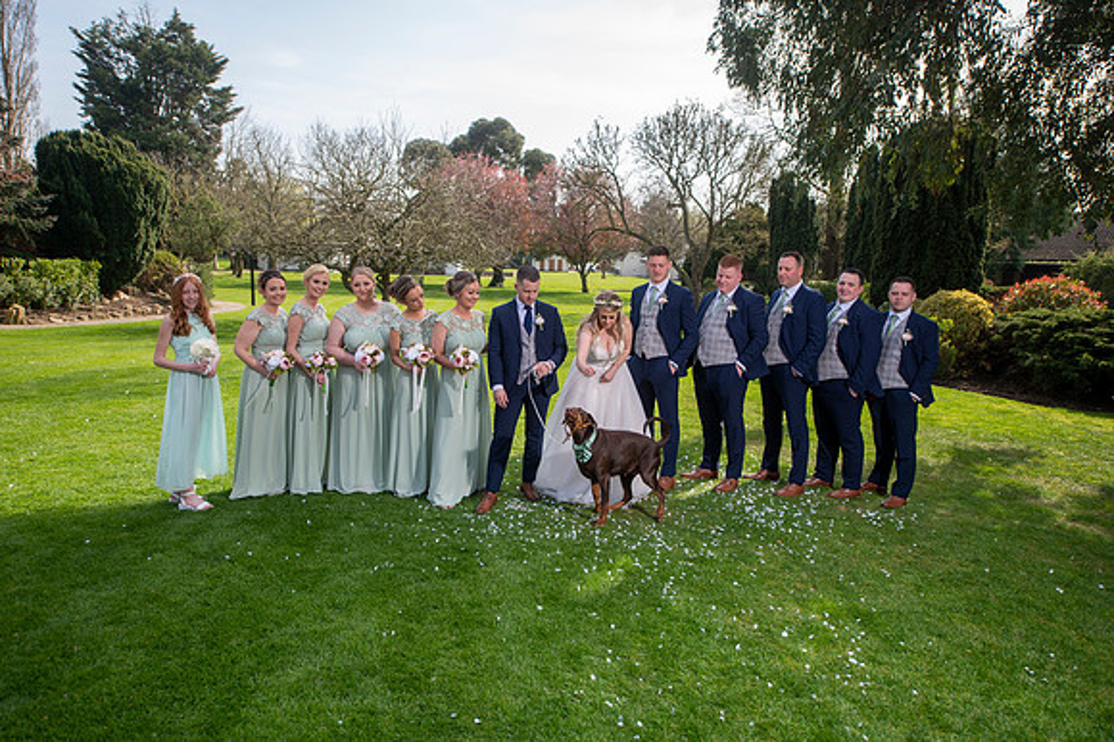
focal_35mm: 24
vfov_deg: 53.1
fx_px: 742
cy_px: 371
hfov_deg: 73.8
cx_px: 557
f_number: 4
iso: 125
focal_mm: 24
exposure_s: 1/500
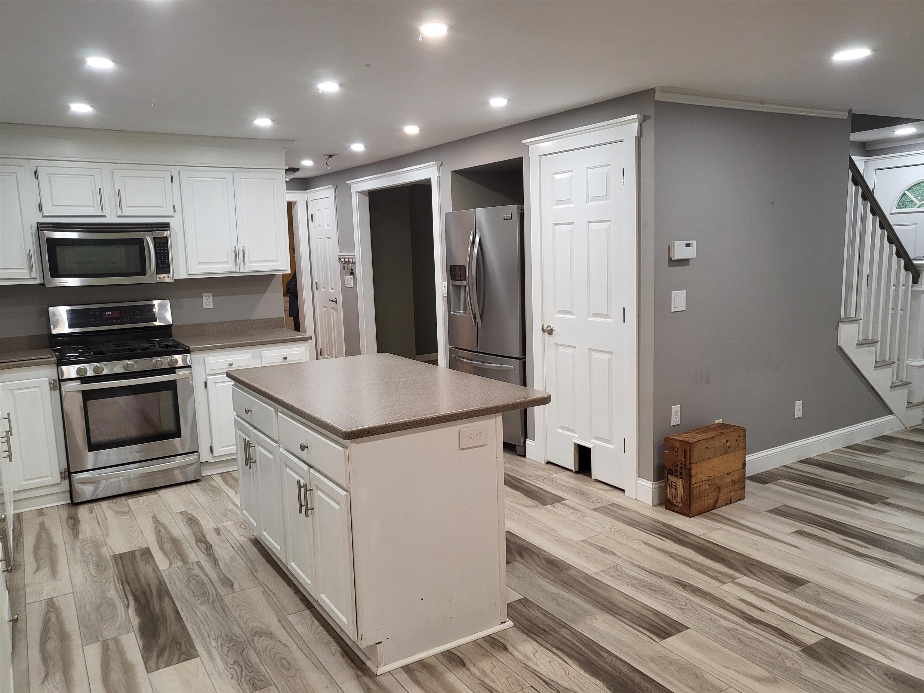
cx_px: 462
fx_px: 694
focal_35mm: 26
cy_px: 346
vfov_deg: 53.1
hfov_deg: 67.3
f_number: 1.8
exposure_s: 1/120
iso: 250
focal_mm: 4.25
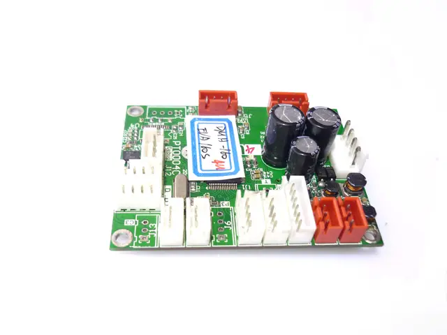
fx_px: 426
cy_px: 168
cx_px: 224
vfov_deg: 42.9
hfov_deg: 55.4
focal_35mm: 33
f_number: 2.8
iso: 80
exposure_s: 1/50
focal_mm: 5.5
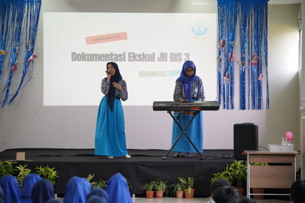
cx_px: 152
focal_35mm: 118
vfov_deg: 11.6
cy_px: 102
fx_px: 1000
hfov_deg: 17.3
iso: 1250
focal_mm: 118
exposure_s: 1/125
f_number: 2.8
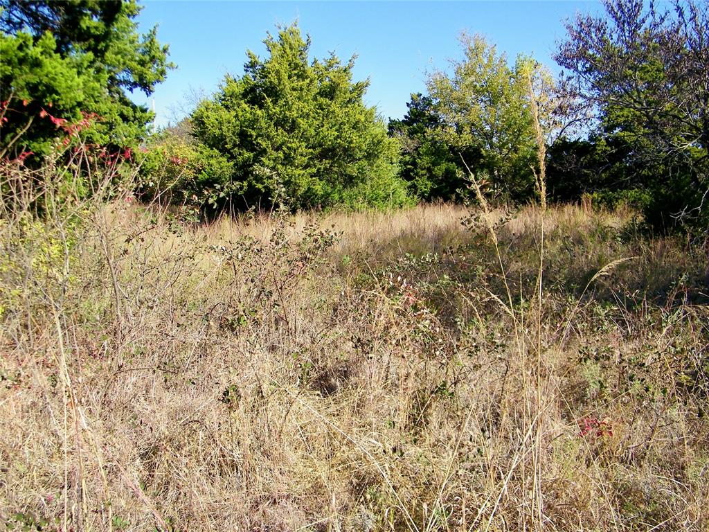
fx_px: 614
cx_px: 354
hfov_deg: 60.0
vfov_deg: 46.8
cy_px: 266
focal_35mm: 30
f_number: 7.2
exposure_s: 1/125
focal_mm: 5.4
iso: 80
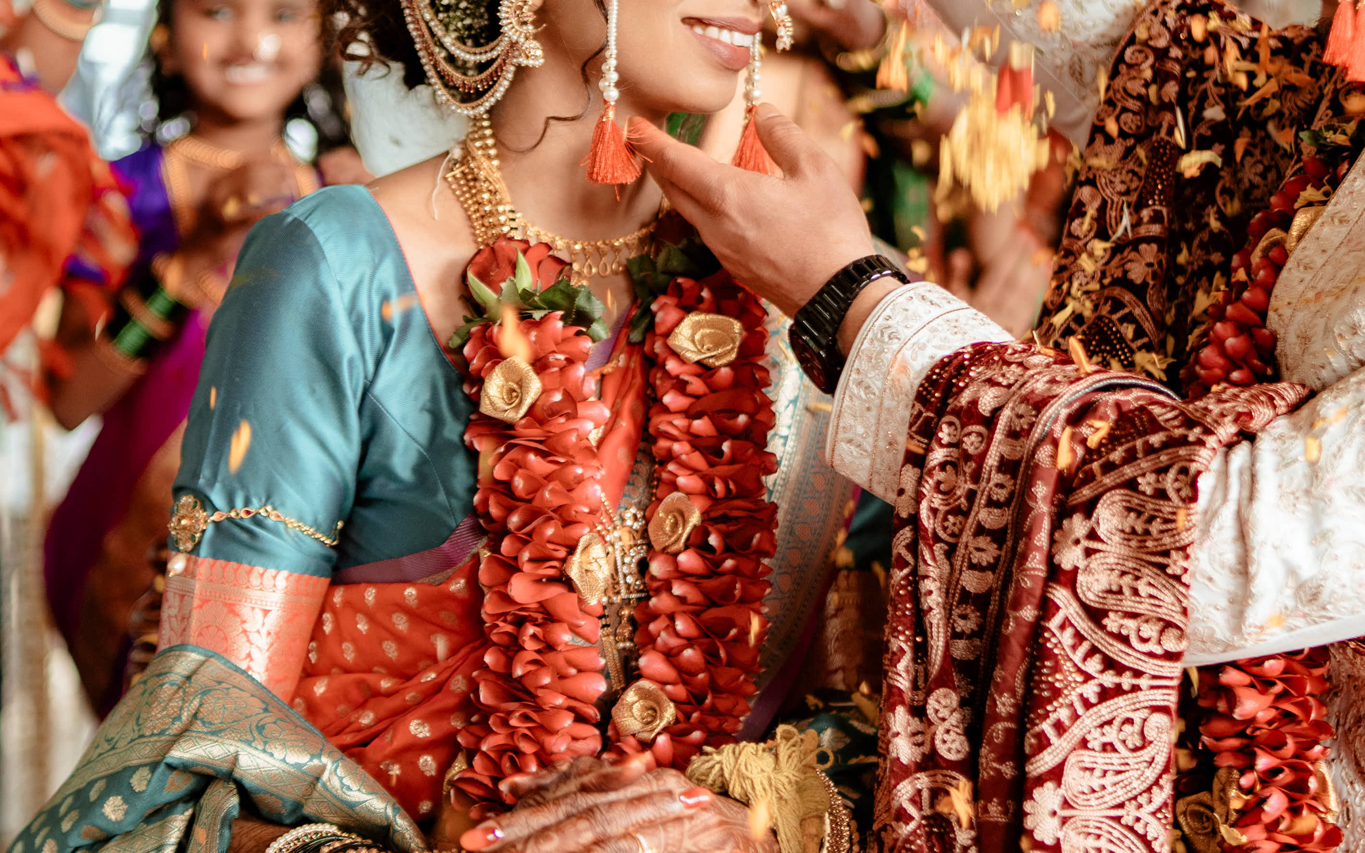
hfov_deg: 27.4
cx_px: 835
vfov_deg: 17.3
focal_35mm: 75
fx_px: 2790
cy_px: 184
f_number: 1.4
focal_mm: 35
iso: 125
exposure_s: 1/400
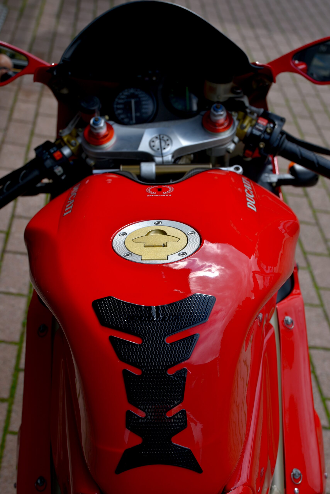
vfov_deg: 35.6
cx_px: 165
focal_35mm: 56
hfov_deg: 24.2
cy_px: 247
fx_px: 769
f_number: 7.1
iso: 100
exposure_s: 1/200
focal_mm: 56
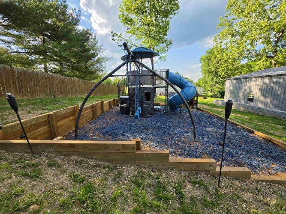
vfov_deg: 89.9
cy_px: 107
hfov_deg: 106.2
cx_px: 143
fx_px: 107
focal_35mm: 13
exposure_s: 1/876
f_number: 1.9
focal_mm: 2.2
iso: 32
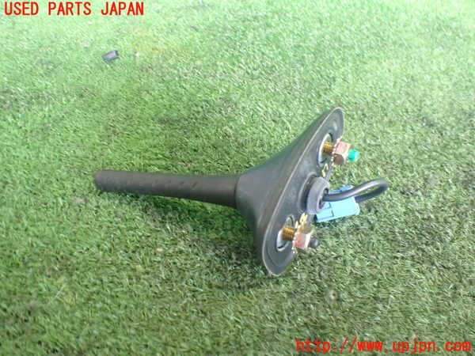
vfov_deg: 46.8
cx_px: 238
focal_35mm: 30
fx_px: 412
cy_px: 178
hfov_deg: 60.0
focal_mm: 5.4
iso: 800
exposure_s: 1/40
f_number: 2.3
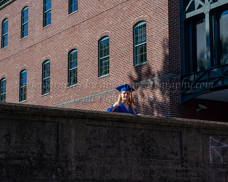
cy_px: 86
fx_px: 601
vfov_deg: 17.2
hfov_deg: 21.5
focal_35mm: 89
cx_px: 108
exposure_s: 1/500
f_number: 16
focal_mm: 75
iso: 400
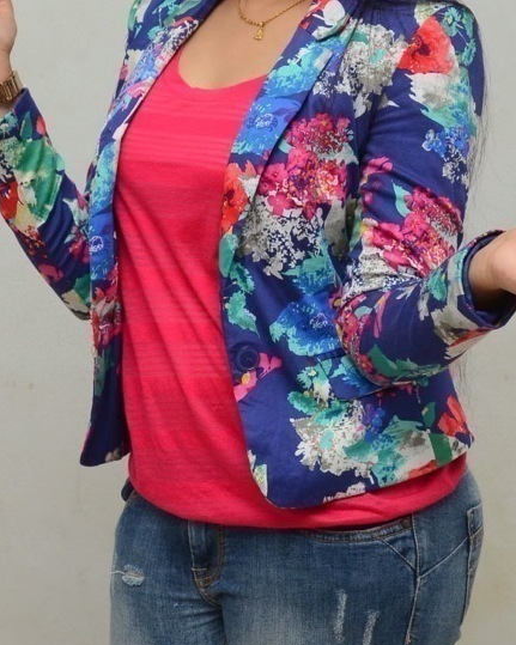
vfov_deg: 15.3
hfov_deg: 12.2
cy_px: 264
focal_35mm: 126
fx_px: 2406
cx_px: 267
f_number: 7.1
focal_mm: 40
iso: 1000
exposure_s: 1/125
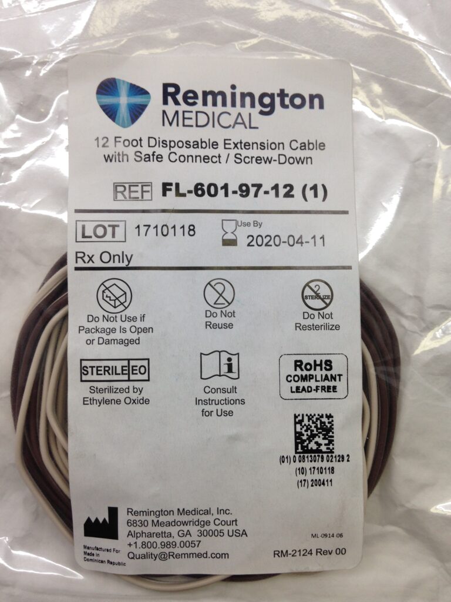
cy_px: 301
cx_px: 226
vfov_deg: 55.4
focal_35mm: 33
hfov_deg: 42.9
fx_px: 573
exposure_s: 1/60
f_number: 2.4
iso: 64
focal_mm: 4.12
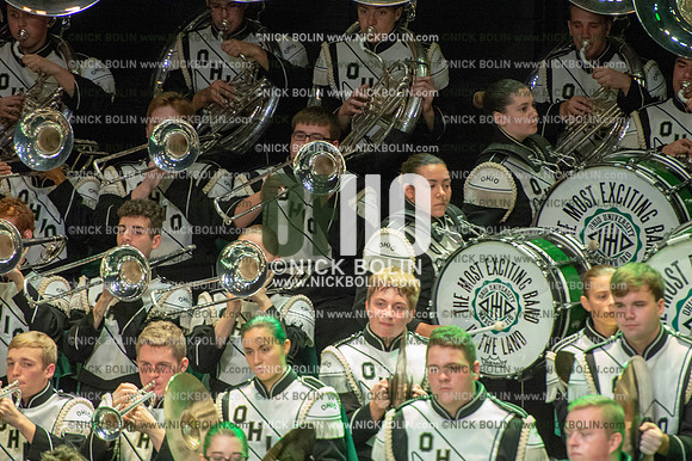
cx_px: 346
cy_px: 230
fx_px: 7684
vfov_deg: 3.4
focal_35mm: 400
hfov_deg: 5.2
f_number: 5.6
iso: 8000
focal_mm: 400
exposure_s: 1/320
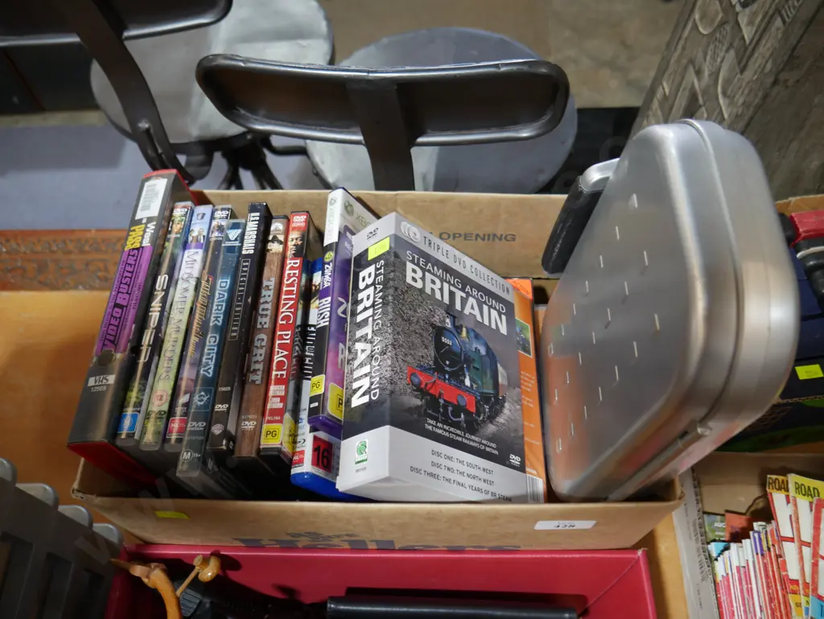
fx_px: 667
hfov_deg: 63.4
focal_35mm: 28
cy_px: 310
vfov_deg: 49.8
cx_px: 412
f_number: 3.5
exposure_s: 1/60
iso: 320
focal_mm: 14
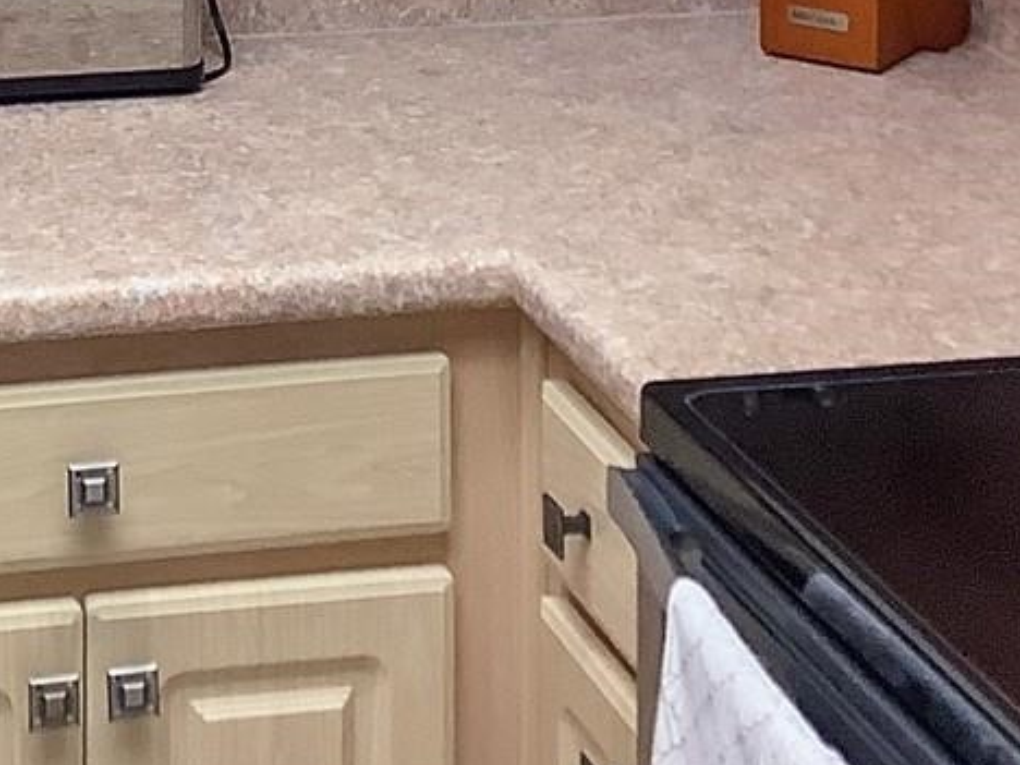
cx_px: 63
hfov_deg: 18.2
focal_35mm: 106
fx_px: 3123
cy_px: -323
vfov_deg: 13.3
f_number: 2.4
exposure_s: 1/60
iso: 100
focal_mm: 3.3
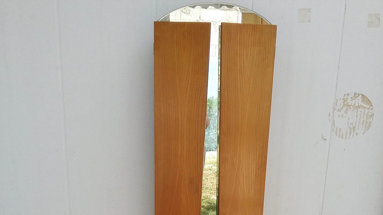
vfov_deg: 24.3
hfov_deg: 44.6
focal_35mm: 46
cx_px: 192
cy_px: 234
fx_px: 467
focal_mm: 3.3
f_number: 2.2
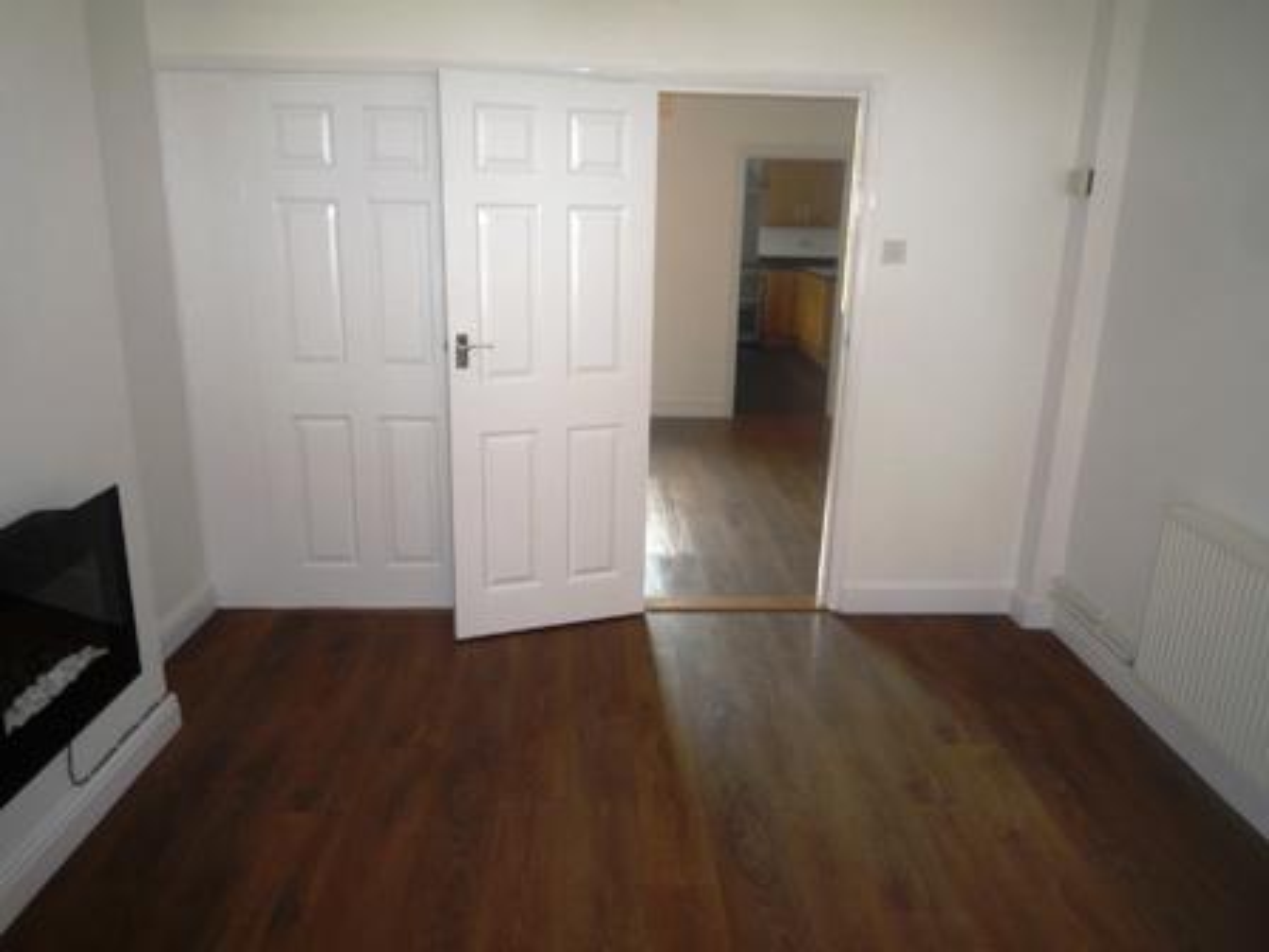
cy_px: 476
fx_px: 916
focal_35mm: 25
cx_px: 634
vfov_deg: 54.9
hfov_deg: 69.4
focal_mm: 4.4
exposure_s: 1/30
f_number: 2.8
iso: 100
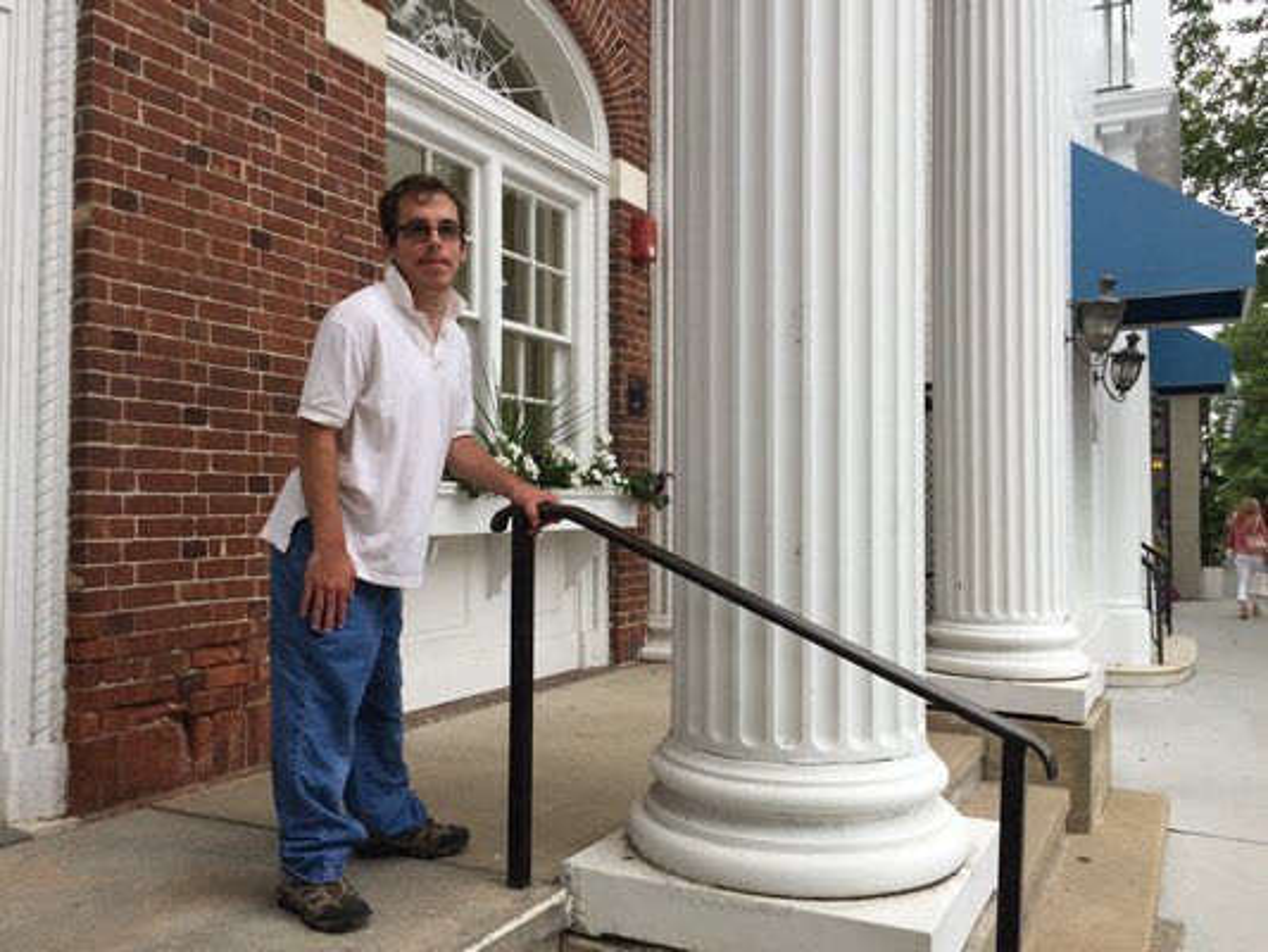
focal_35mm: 29
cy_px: 476
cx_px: 634
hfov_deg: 61.6
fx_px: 1063
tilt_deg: +2.2
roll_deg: +0.3
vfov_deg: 48.2
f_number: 2.2
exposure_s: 1/265
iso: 32
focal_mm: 4.15
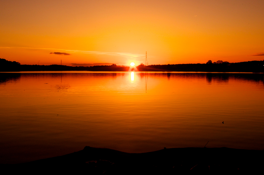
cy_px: 88
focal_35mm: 42
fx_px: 308
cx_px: 132
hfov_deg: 46.4
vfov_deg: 31.8
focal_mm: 28.13
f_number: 22
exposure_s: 1/100
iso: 200
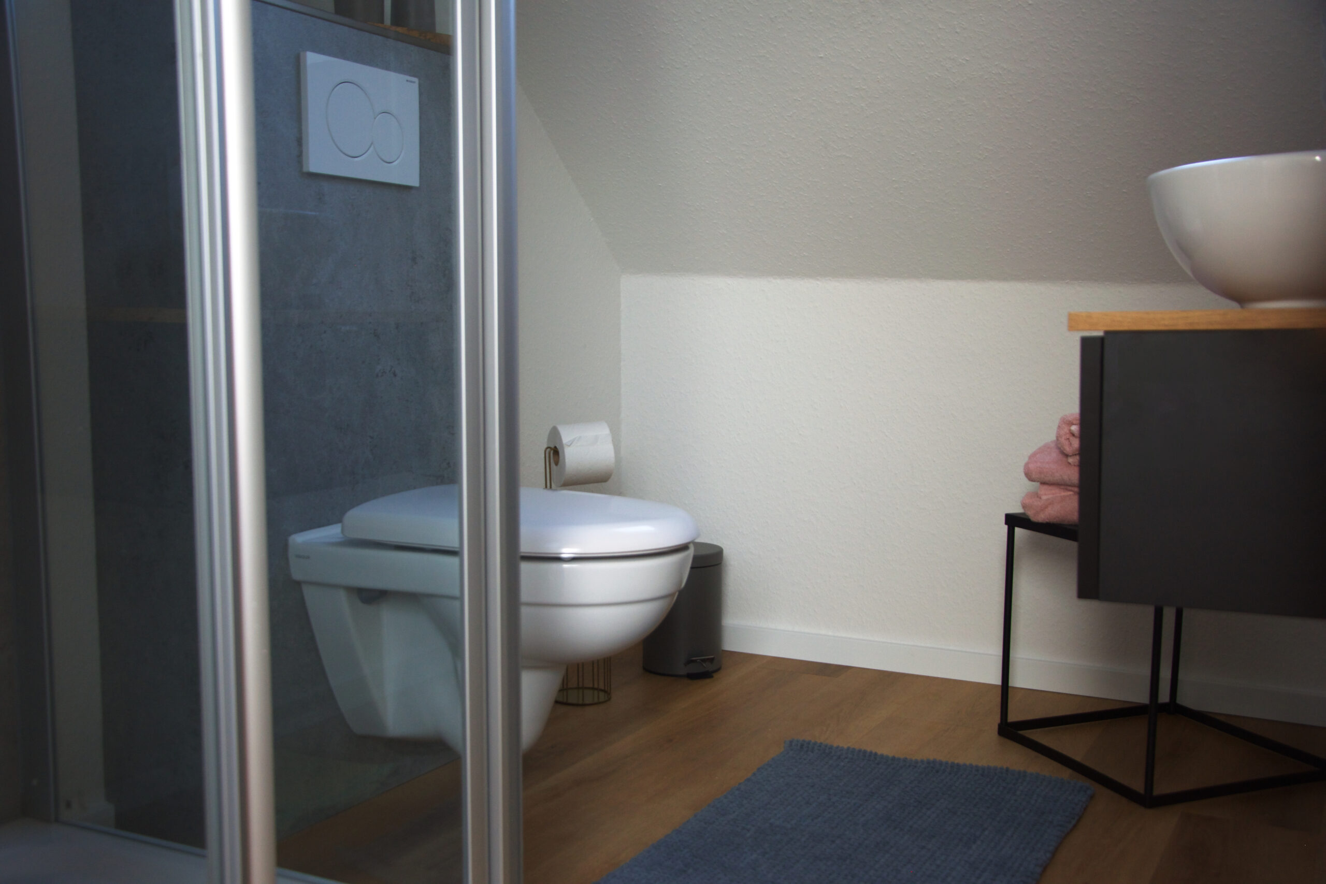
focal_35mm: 38
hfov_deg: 51.3
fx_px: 1381
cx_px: 663
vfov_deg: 35.5
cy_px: 442
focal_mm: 25
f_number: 5
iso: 400
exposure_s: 1/100
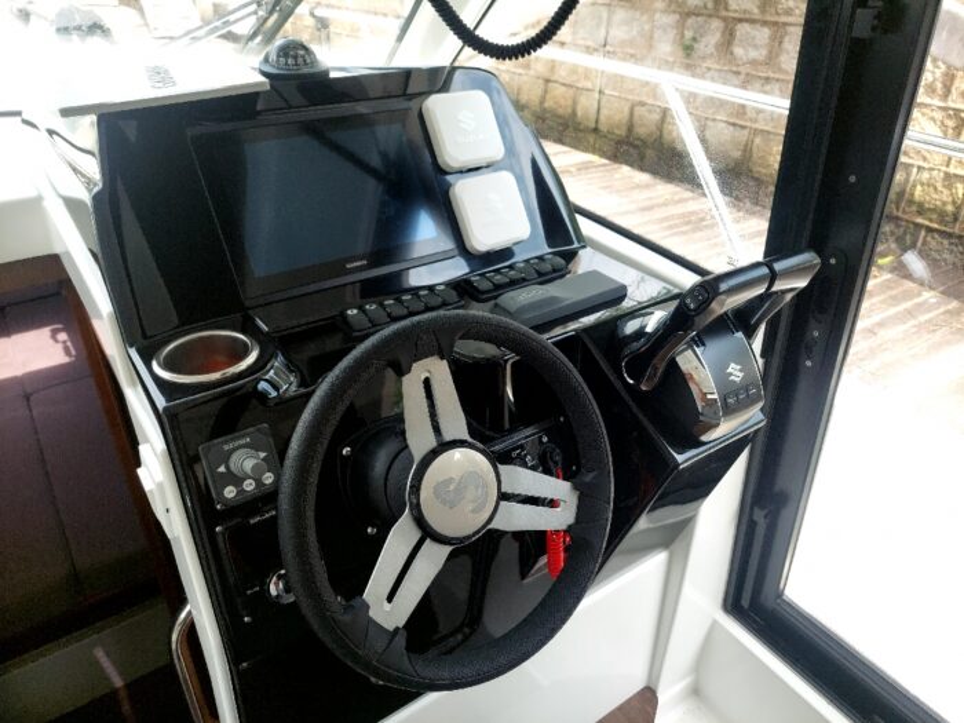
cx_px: 482
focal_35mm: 24
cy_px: 362
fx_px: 668
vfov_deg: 56.8
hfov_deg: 71.6
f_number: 1.8
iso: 40
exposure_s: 1/279
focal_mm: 5.23
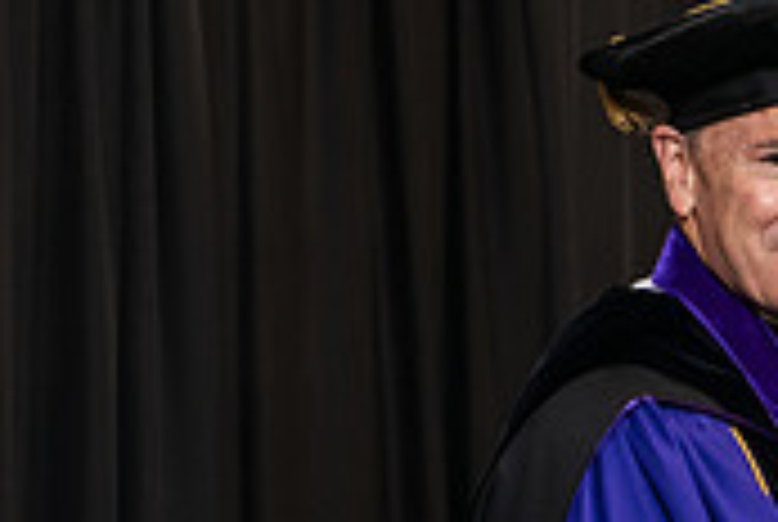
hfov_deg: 9.1
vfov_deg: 6.2
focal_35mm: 221
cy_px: 614
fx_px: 4784
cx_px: 1075
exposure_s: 1/125
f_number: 5
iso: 1600
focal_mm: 66
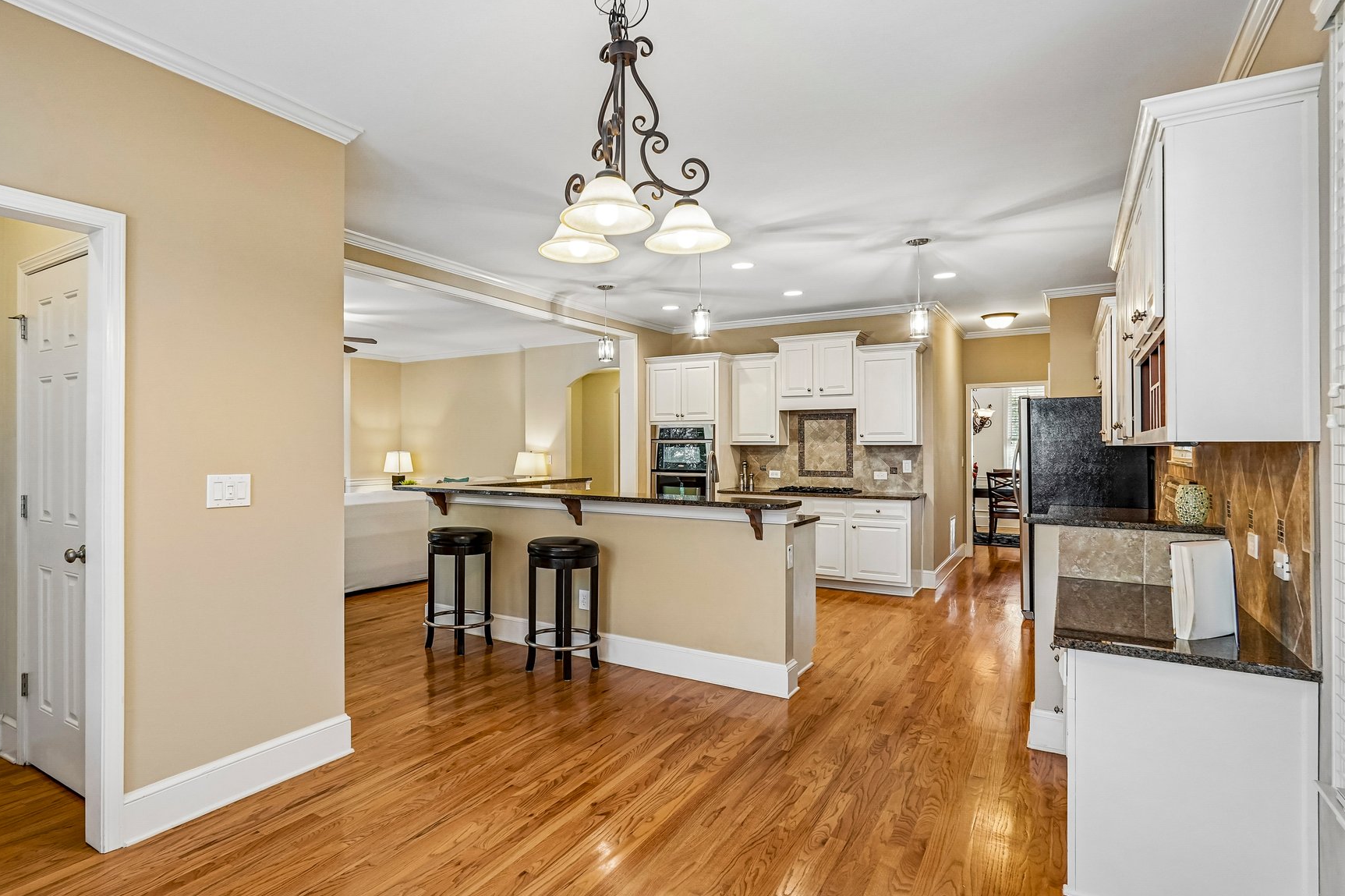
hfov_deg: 86.4
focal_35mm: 19
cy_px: 431
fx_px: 710
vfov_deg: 64.5
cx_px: 579
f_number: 8
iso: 800
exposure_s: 1/13
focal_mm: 16
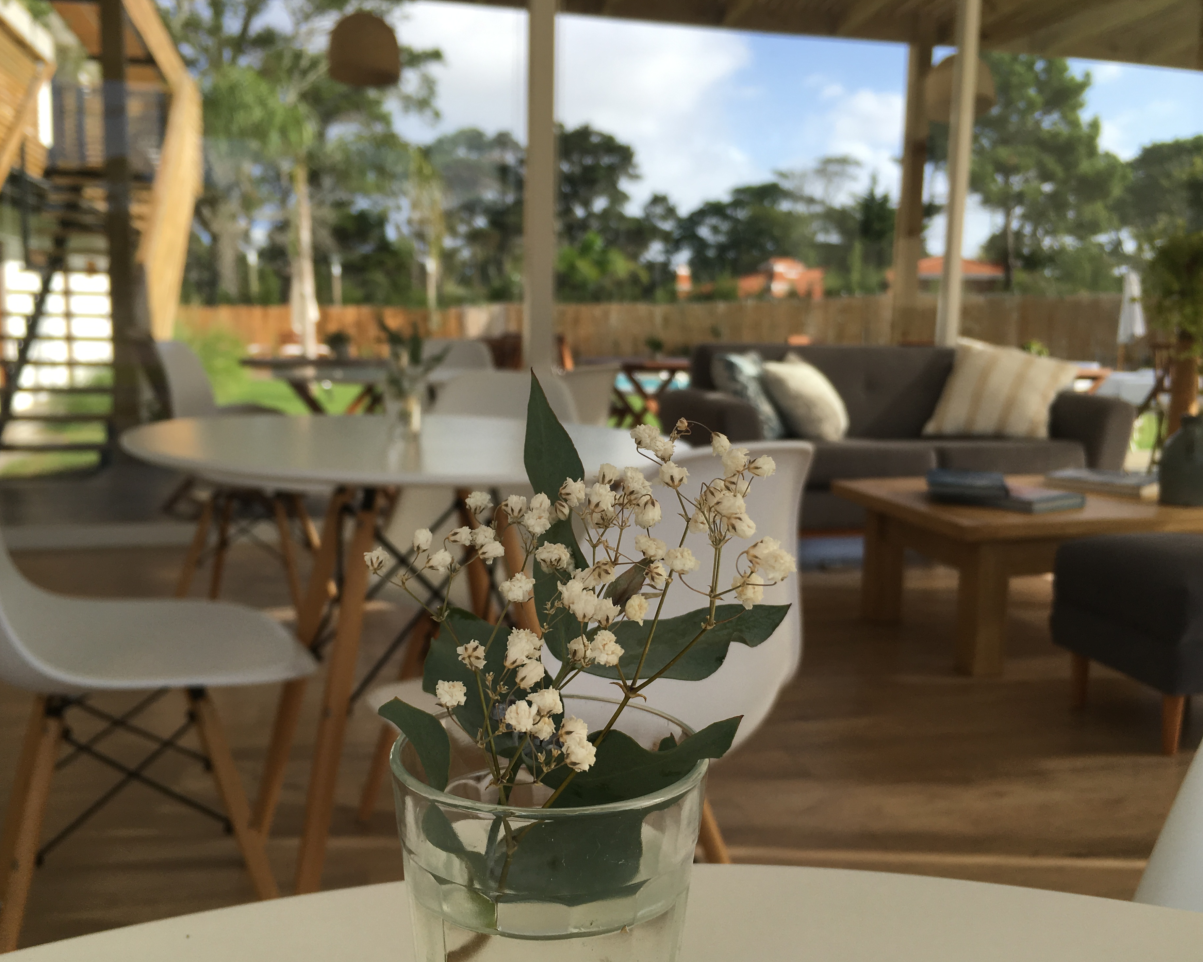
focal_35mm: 31
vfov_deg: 47.1
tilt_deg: -9.5
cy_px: 482
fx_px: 1104
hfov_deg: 57.2
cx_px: 608
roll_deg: -1.9
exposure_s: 1/785
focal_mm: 4.15
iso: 25
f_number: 2.2
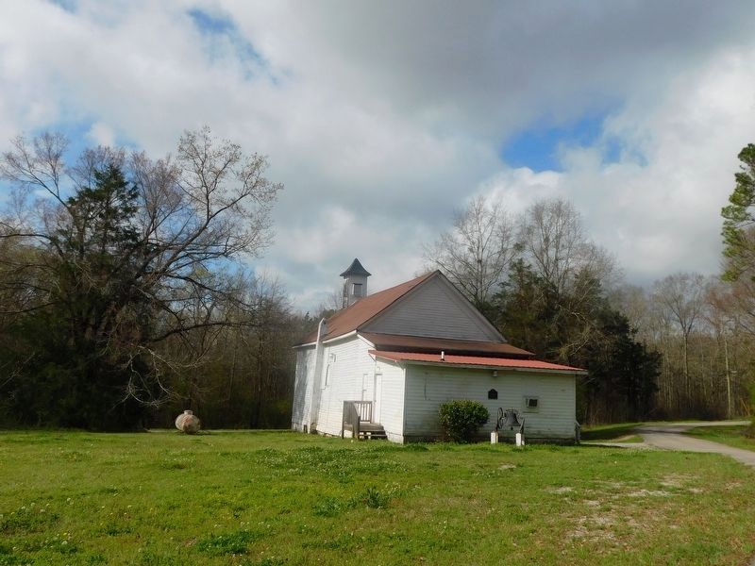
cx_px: 378
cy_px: 283
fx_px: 654
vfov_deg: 46.8
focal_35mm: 30
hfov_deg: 60.0
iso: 125
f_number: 6.4
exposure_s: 1/800
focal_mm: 5.3
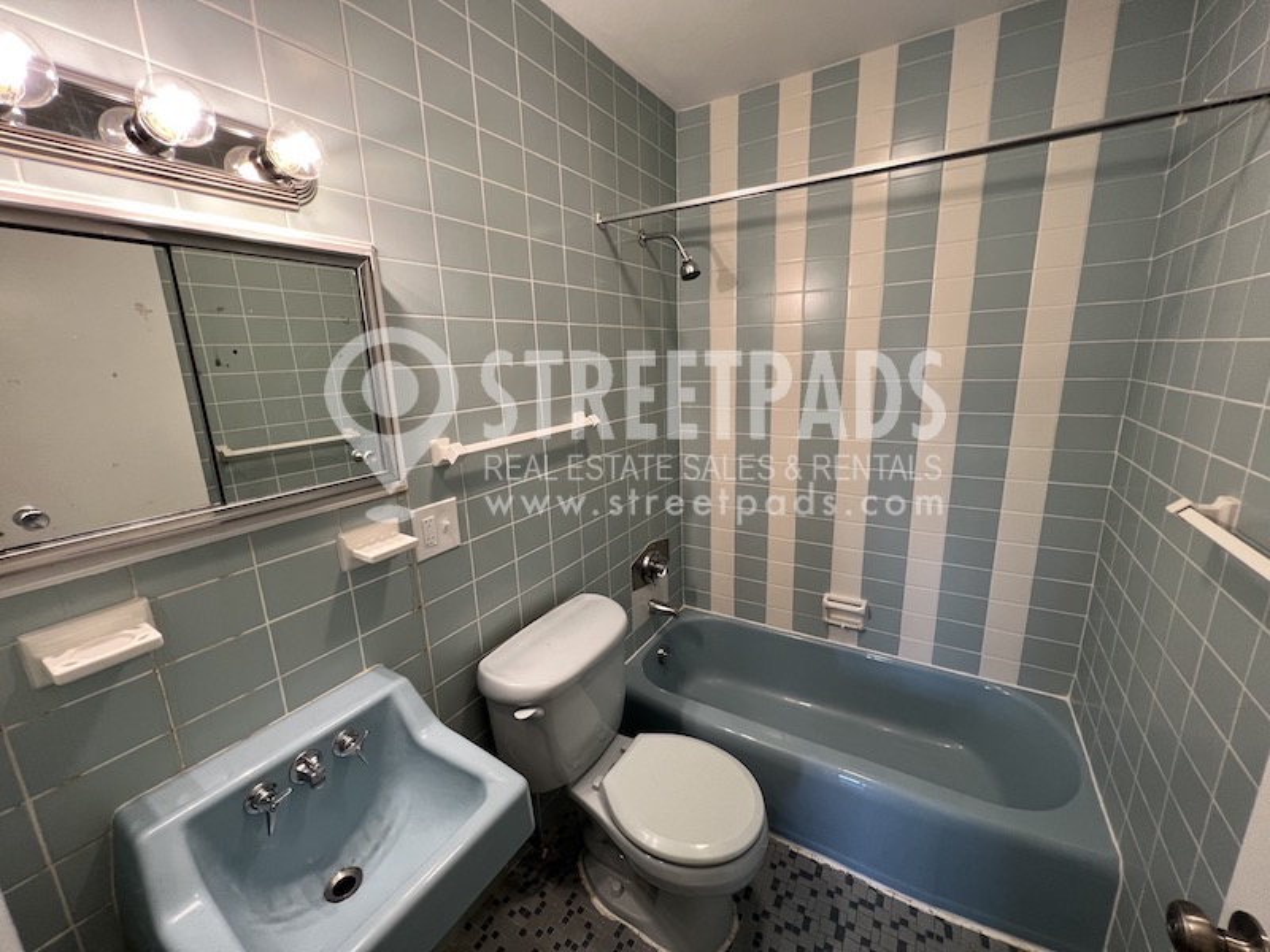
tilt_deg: -13.5
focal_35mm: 13
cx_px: 635
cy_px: 476
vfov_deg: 89.9
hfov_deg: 106.2
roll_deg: +2.0
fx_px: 477
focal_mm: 1.57
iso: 160
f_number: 1.8
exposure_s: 1/60
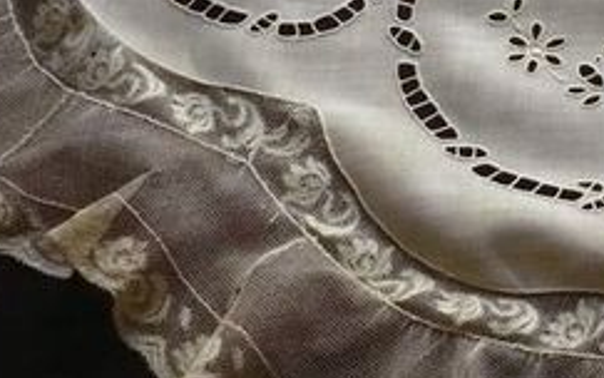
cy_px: 7
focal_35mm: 107
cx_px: 594
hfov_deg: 19.0
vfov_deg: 12.1
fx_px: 1762
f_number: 2.8
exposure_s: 1/200
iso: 400
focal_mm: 5.8
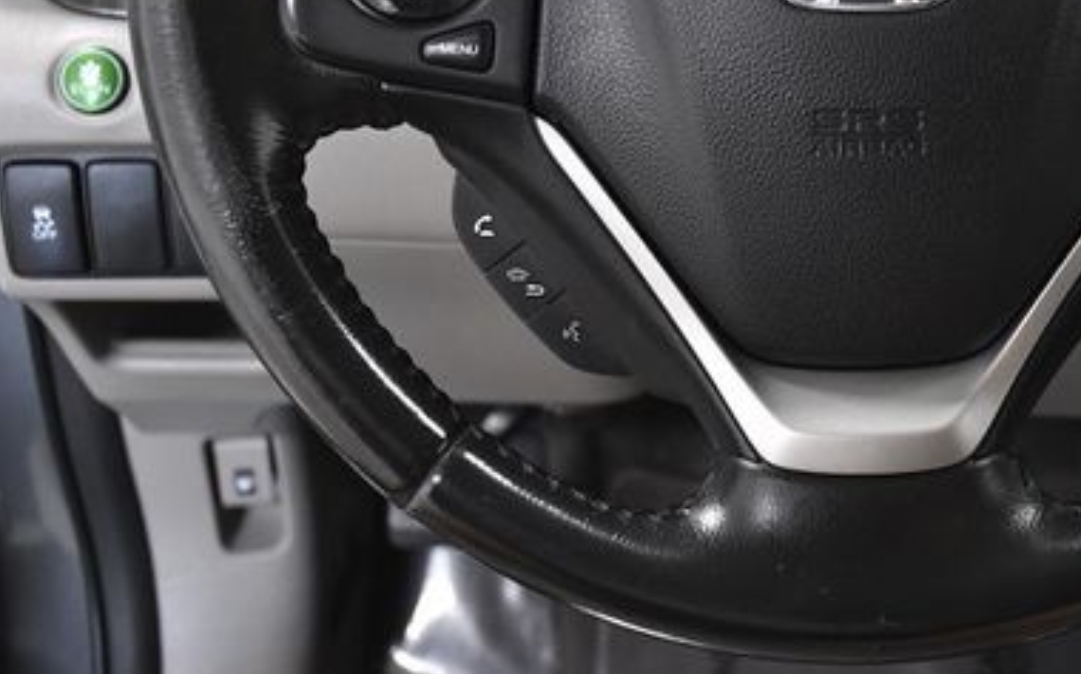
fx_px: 1973
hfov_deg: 29.8
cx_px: 885
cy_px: 161
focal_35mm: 67
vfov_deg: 19.2
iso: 2500
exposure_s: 1/200
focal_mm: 26
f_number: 3.8
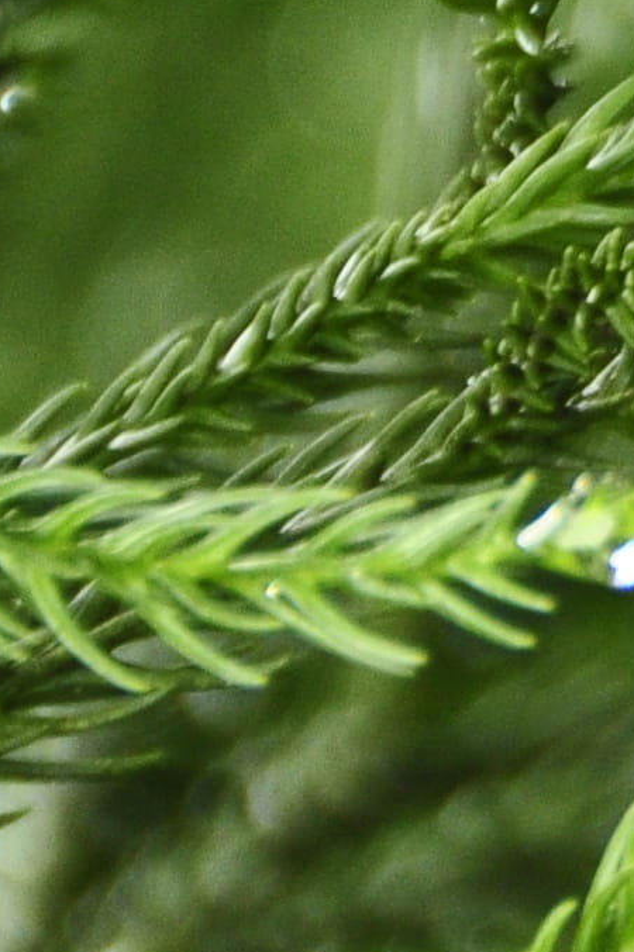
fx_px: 50292
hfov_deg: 0.7
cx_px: 1948
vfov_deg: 1.1
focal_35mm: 1902
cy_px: -818
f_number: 5.6
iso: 500
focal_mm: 200
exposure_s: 1/100
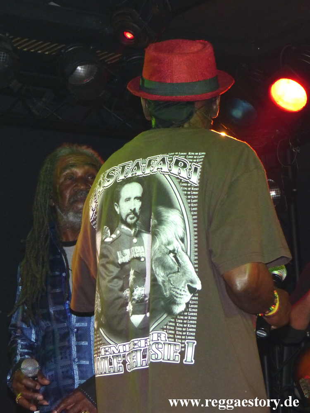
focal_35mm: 75
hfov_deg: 19.6
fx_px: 896
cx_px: 155
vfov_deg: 26.0
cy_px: 206
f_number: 2.8
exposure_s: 1/60
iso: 400
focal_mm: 13.5
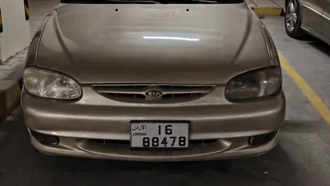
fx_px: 385
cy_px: 54
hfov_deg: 46.3
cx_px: 152
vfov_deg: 26.9
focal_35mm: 44
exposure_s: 1/20
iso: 1797
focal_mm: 5.25
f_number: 1.75
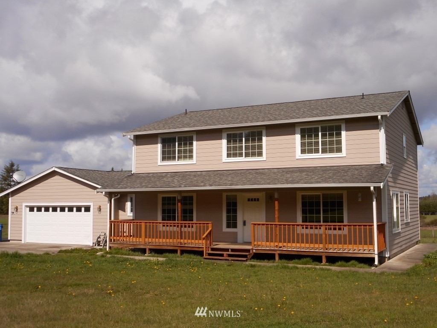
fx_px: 555
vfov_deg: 32.9
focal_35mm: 44
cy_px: 164
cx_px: 218
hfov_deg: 42.9
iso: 80
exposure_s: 1/800
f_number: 4.7
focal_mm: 7.9
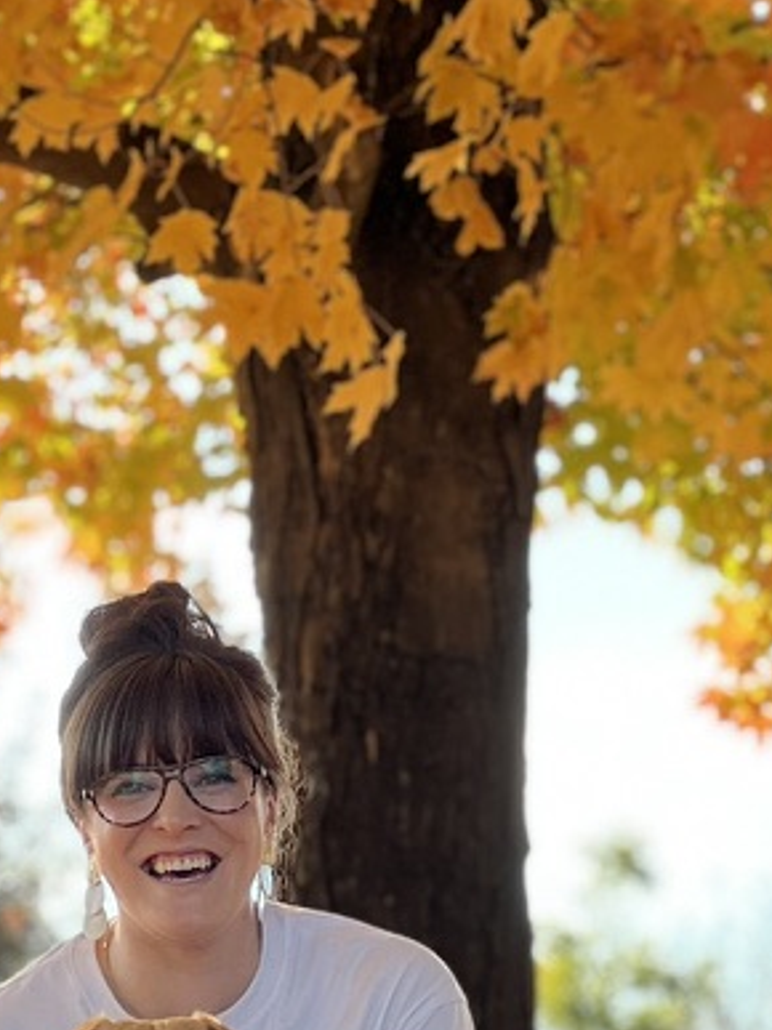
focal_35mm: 204
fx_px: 6069
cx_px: 258
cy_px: 1187
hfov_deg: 7.3
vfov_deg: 9.6
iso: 40
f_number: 2.8
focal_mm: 9
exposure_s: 1/154
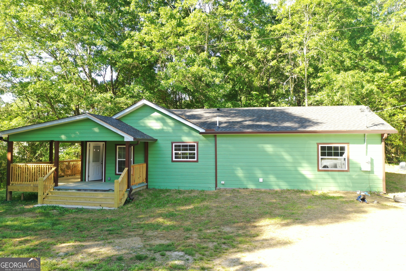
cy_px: 136
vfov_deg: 46.4
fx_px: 316
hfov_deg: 65.5
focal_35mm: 28
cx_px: 203
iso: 100
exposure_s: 1/80
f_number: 4
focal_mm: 10.26
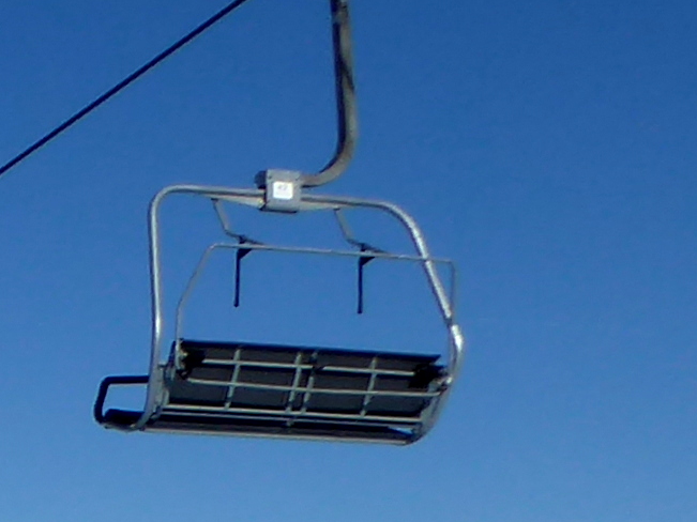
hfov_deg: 10.1
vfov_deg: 8.7
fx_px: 3342
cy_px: 771
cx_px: -1071
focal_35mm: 166
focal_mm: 4.7
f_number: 4
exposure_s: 1/2000
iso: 80
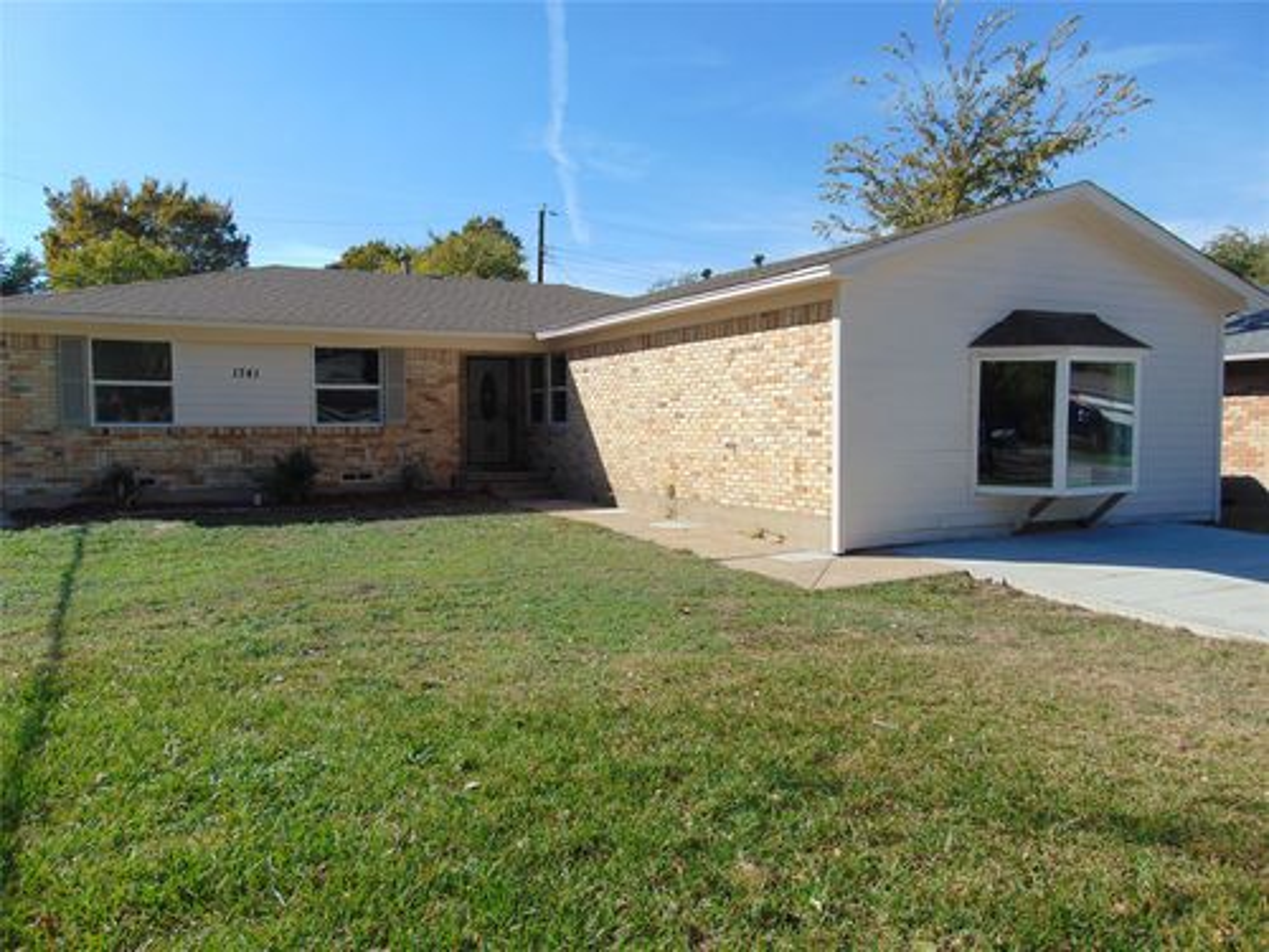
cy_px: 476
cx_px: 634
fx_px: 916
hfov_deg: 69.4
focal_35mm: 25
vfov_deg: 54.9
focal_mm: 4.5
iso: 80
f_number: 7.7
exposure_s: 1/200
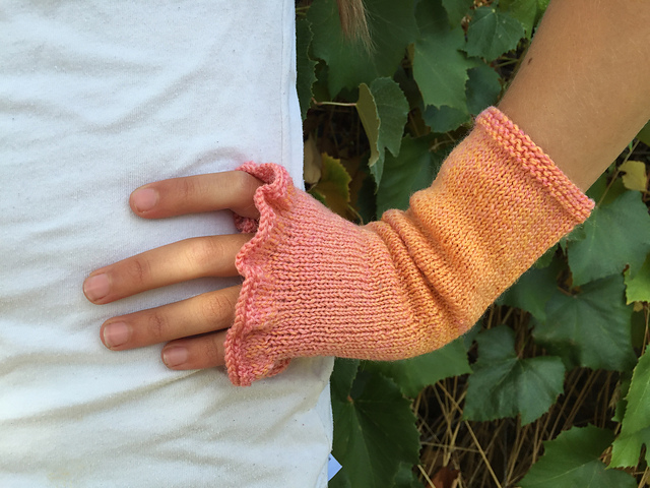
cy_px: 244
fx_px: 545
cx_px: 325
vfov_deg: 48.2
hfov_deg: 61.7
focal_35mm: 29
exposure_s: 1/332
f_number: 2.2
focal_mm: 4.15
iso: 32
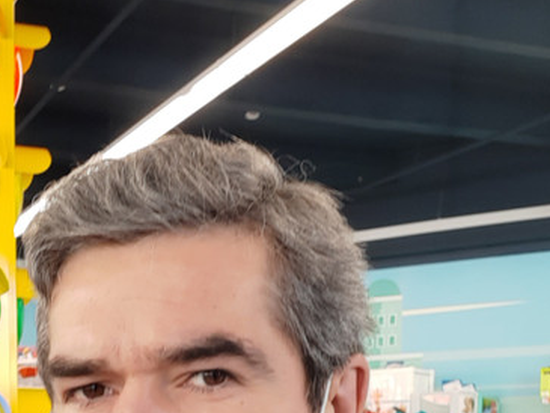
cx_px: 176
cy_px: 490
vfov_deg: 20.3
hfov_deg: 28.3
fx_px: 1081
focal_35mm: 68
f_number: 2
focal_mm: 3.75
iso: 50
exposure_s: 1/50
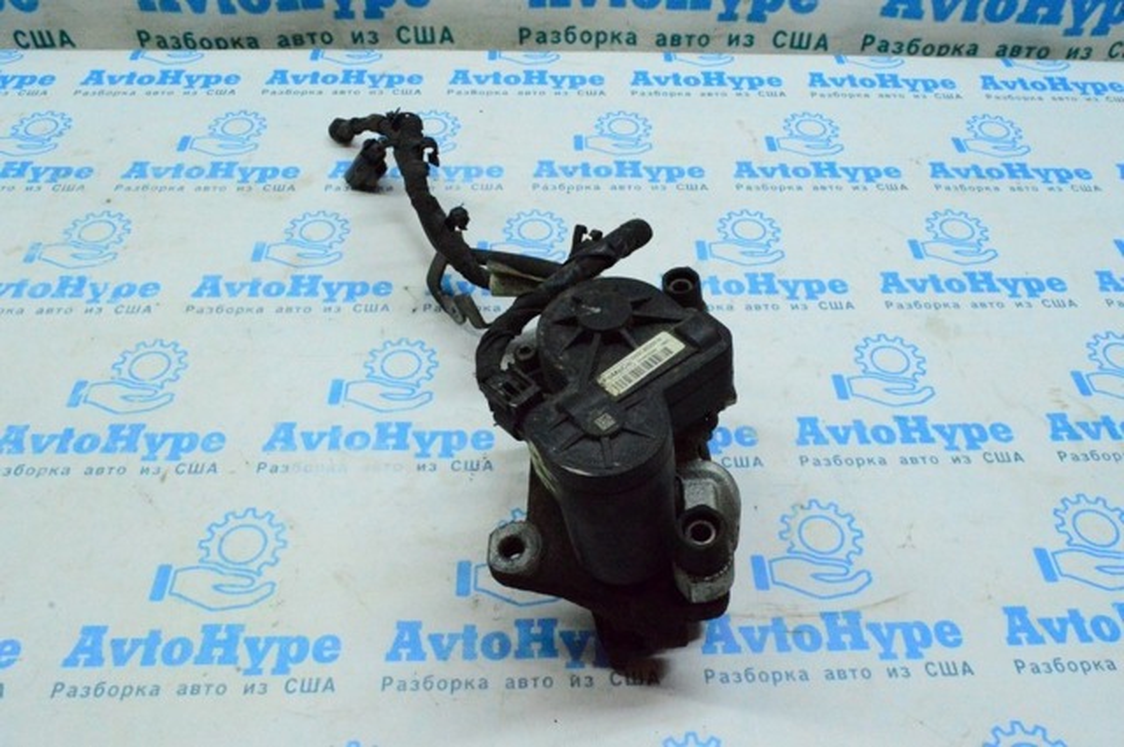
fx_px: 935
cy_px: 374
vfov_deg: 43.5
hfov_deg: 62.0
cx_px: 562
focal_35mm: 30
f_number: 25
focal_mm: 20
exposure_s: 1/100
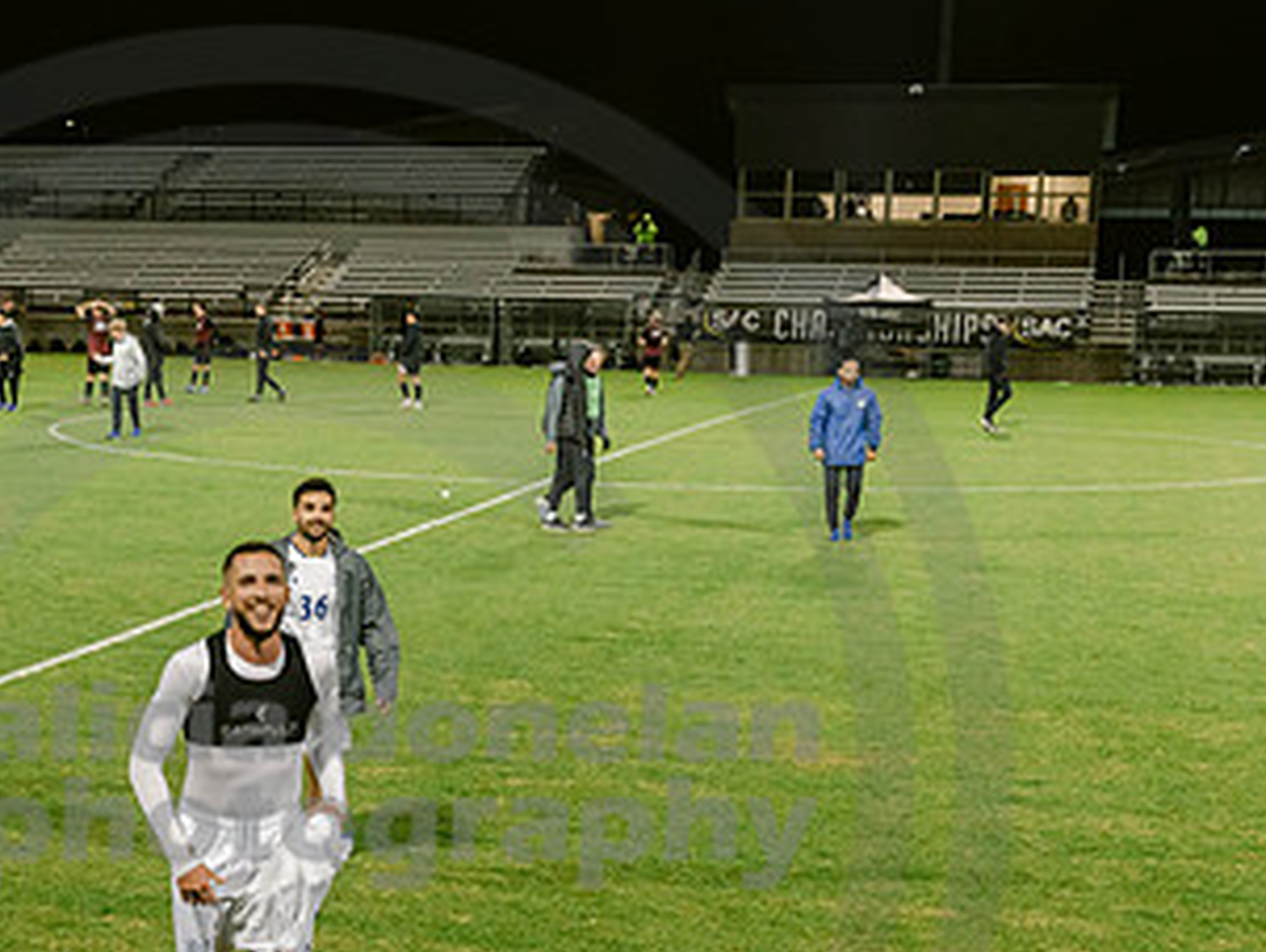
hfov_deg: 26.5
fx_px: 2635
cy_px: 770
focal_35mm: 72
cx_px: 268
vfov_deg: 20.2
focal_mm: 39
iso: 2000
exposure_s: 1/125
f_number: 5.6
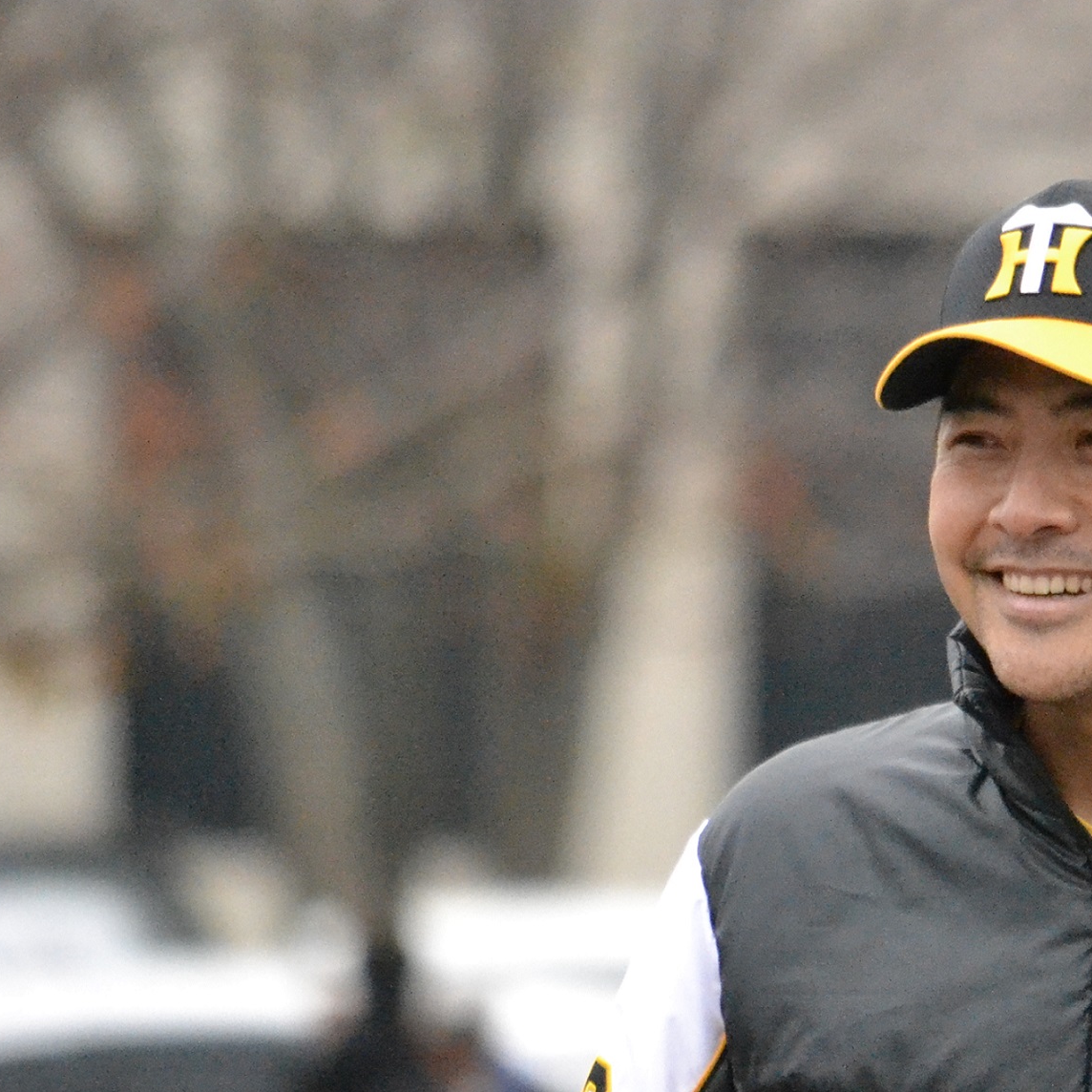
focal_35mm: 899
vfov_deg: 1.9
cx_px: 1182
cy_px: 522
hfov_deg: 1.9
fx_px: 32086
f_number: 5.6
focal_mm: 300
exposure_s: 1/2000
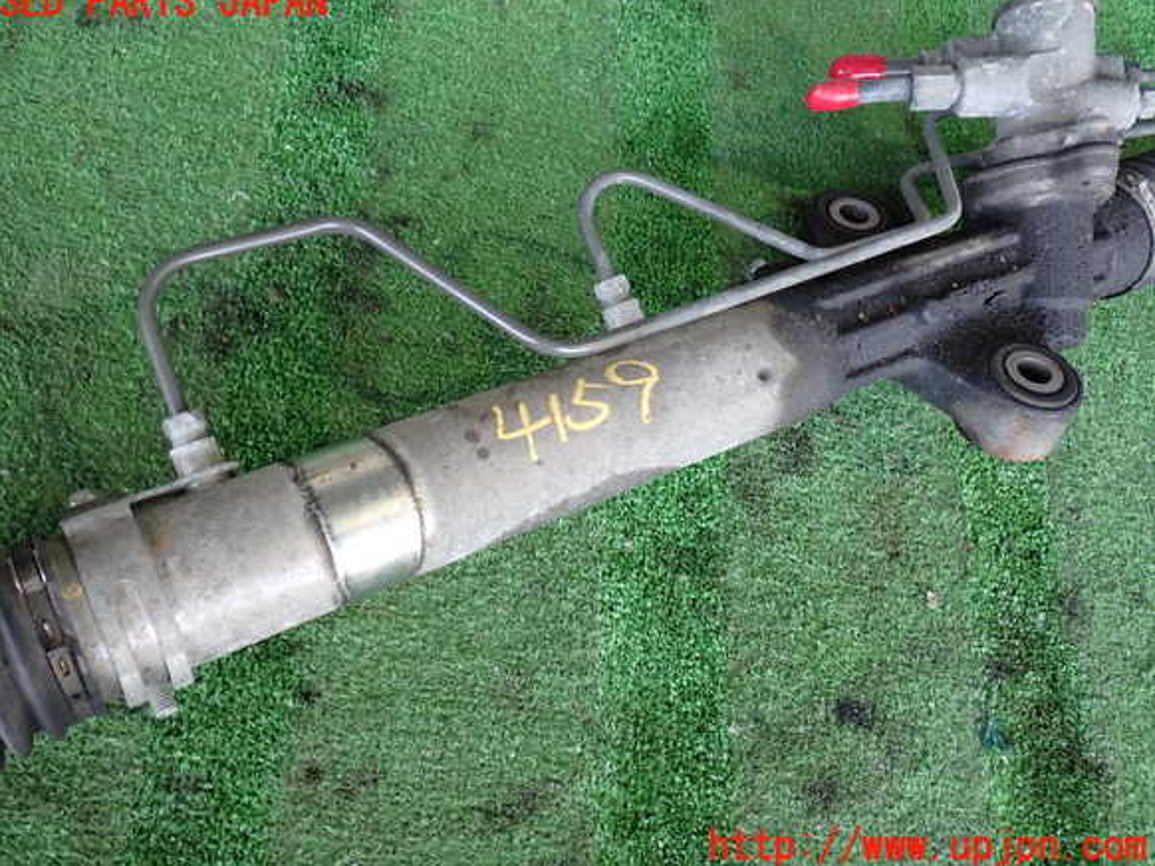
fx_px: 1101
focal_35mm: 33
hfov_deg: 55.4
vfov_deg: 42.9
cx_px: 562
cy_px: 425
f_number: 2.4
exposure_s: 1/60
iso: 200
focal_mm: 5.79
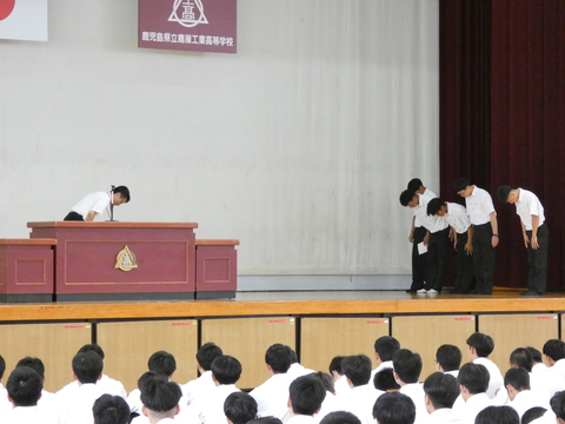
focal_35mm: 112
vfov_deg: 13.2
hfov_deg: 17.6
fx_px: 1828
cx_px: 282
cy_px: 212
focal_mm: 20.1
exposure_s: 1/80
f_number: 5
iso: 1250
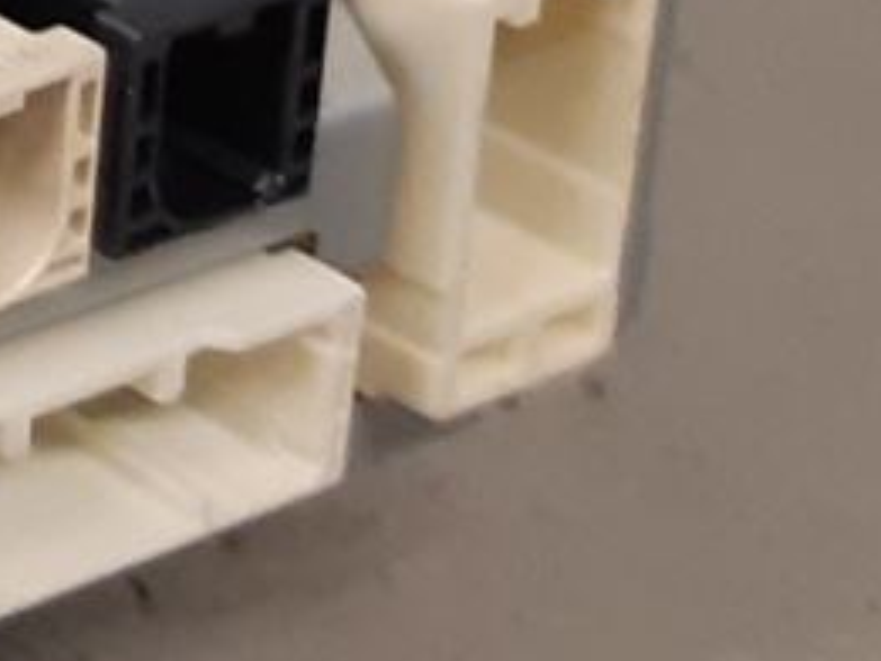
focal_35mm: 204
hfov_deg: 7.9
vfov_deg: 7.1
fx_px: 5194
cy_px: -526
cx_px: -2029
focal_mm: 3.93
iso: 125
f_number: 1.7
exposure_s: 1/50
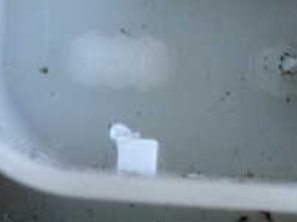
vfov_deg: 5.0
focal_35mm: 296
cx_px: 300
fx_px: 2538
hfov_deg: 6.7
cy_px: -12
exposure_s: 1/125
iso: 1250
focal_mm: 18
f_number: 4.9
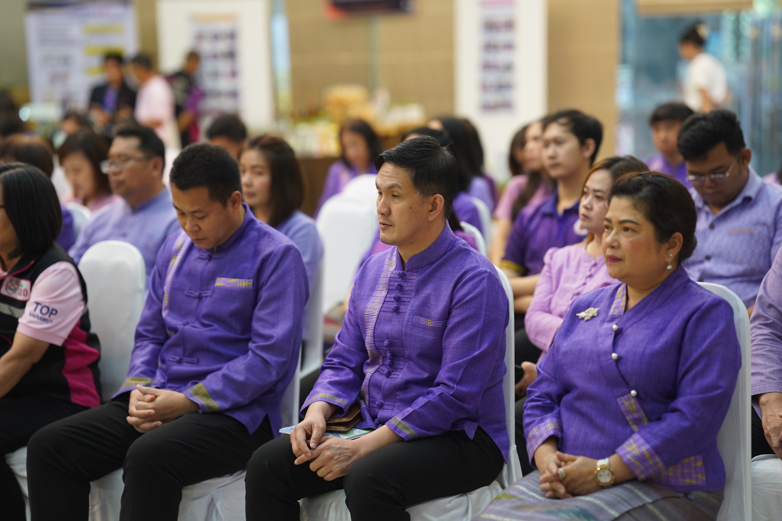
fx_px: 1846
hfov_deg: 23.9
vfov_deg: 16.1
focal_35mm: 85
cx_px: 391
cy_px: 260
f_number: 1.8
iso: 1000
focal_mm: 85
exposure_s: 1/160
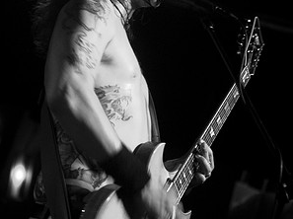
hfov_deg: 12.9
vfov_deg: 9.7
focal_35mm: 153
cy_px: 95
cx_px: 146
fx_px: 1293
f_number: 2.8
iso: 800
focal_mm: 70
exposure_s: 1/30
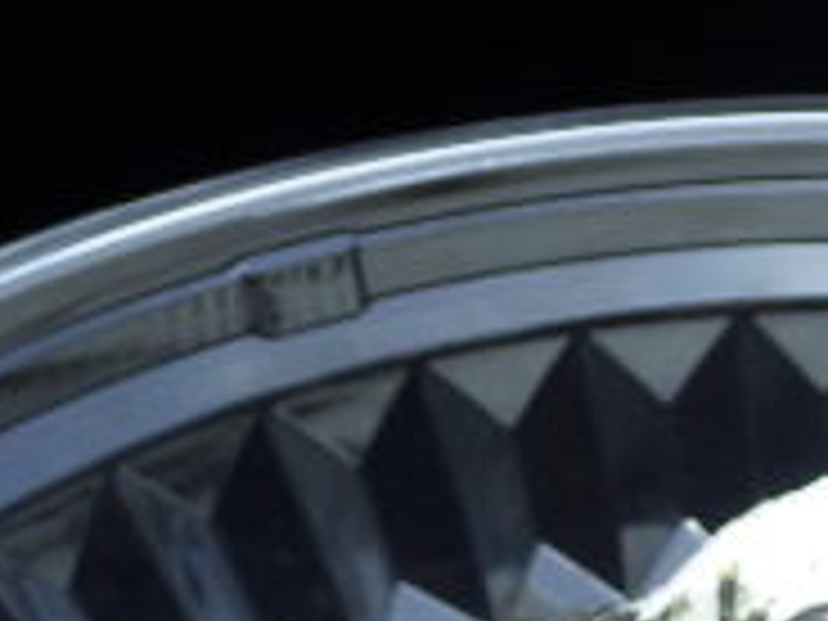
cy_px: 1012
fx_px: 2751
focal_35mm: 115
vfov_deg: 12.1
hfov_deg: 16.4
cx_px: 990
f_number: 3.3
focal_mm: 5.9
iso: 125
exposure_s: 1/400
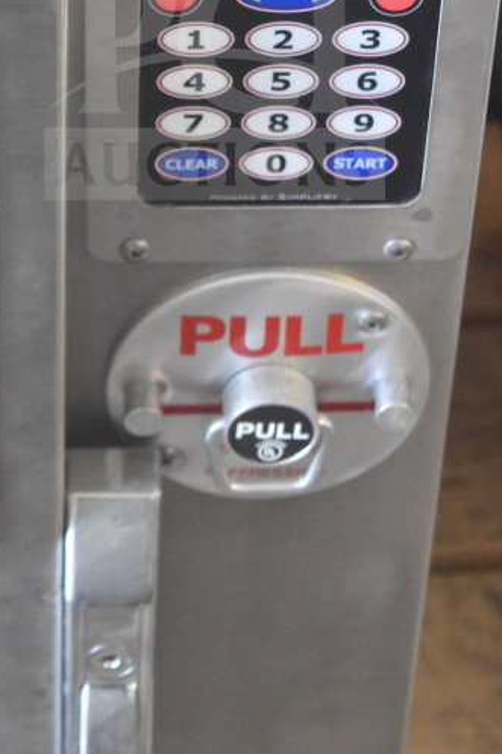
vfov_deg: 13.4
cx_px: 214
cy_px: 80
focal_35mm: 152
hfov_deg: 9.0
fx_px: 3180
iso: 8000
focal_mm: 55
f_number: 5.6
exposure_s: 1/100
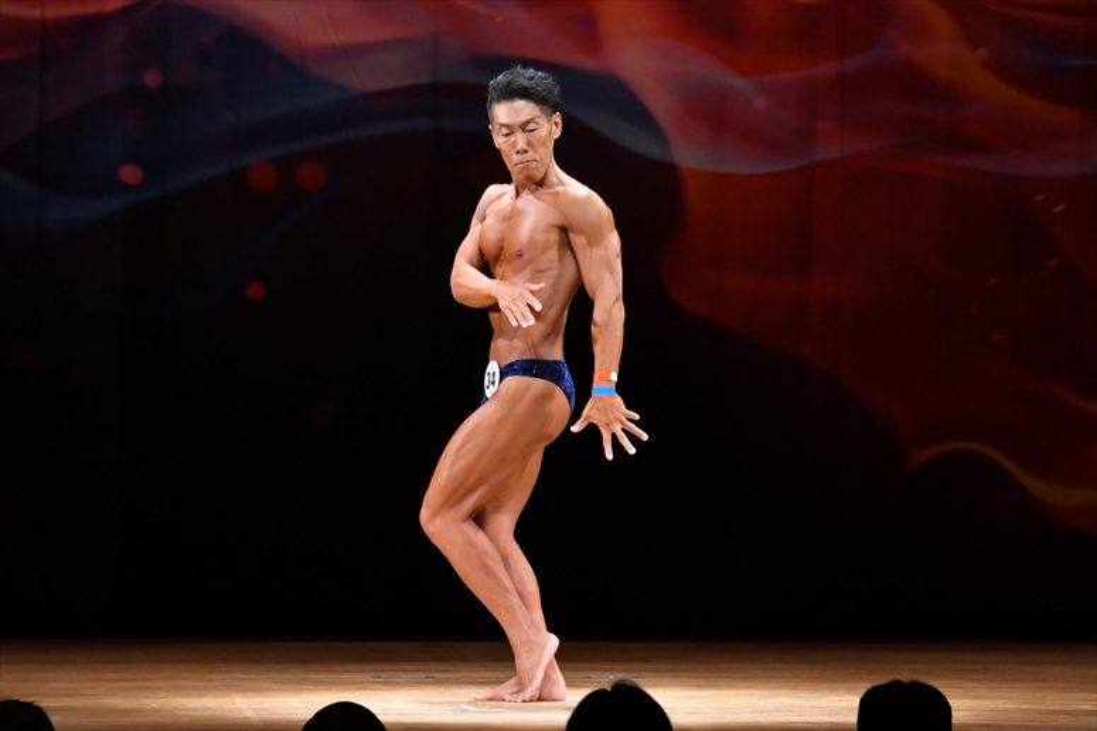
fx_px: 7767
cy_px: 366
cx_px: 548
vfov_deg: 5.4
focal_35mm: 255
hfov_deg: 8.1
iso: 4000
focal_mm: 170
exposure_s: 1/400
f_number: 5.6
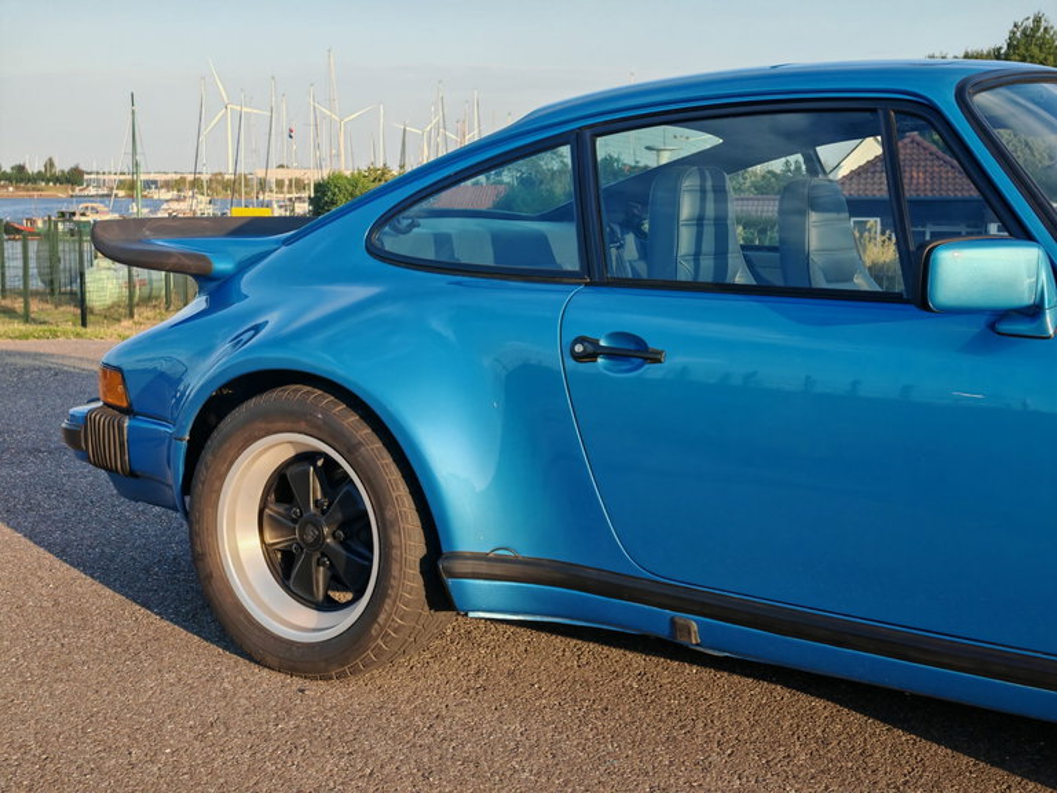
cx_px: 528
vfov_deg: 28.0
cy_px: 396
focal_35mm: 52
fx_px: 1588
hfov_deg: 36.8
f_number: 1.6
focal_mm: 5.4
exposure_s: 1/570
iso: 50
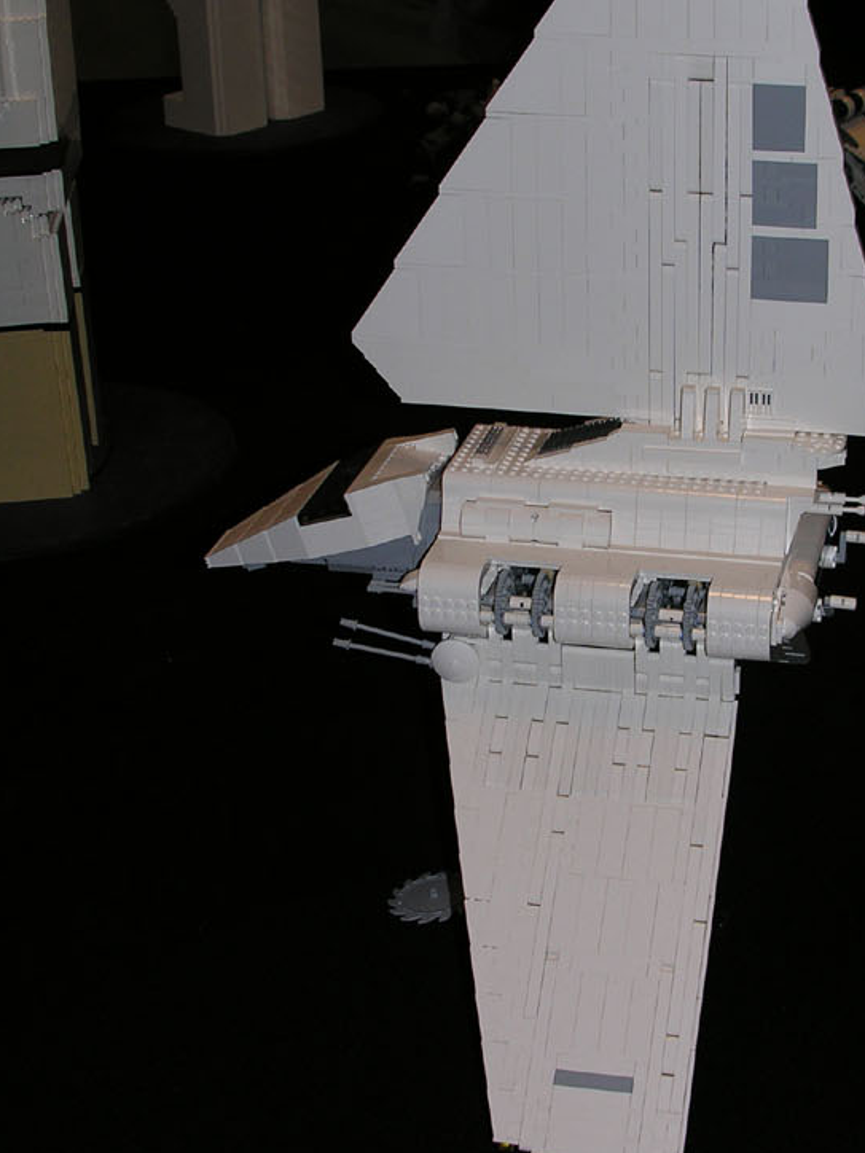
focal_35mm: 66
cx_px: 569
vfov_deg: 29.4
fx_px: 2199
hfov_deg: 22.2
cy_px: 526
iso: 50
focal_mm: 8.9
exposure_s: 1/60.1
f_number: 2.8
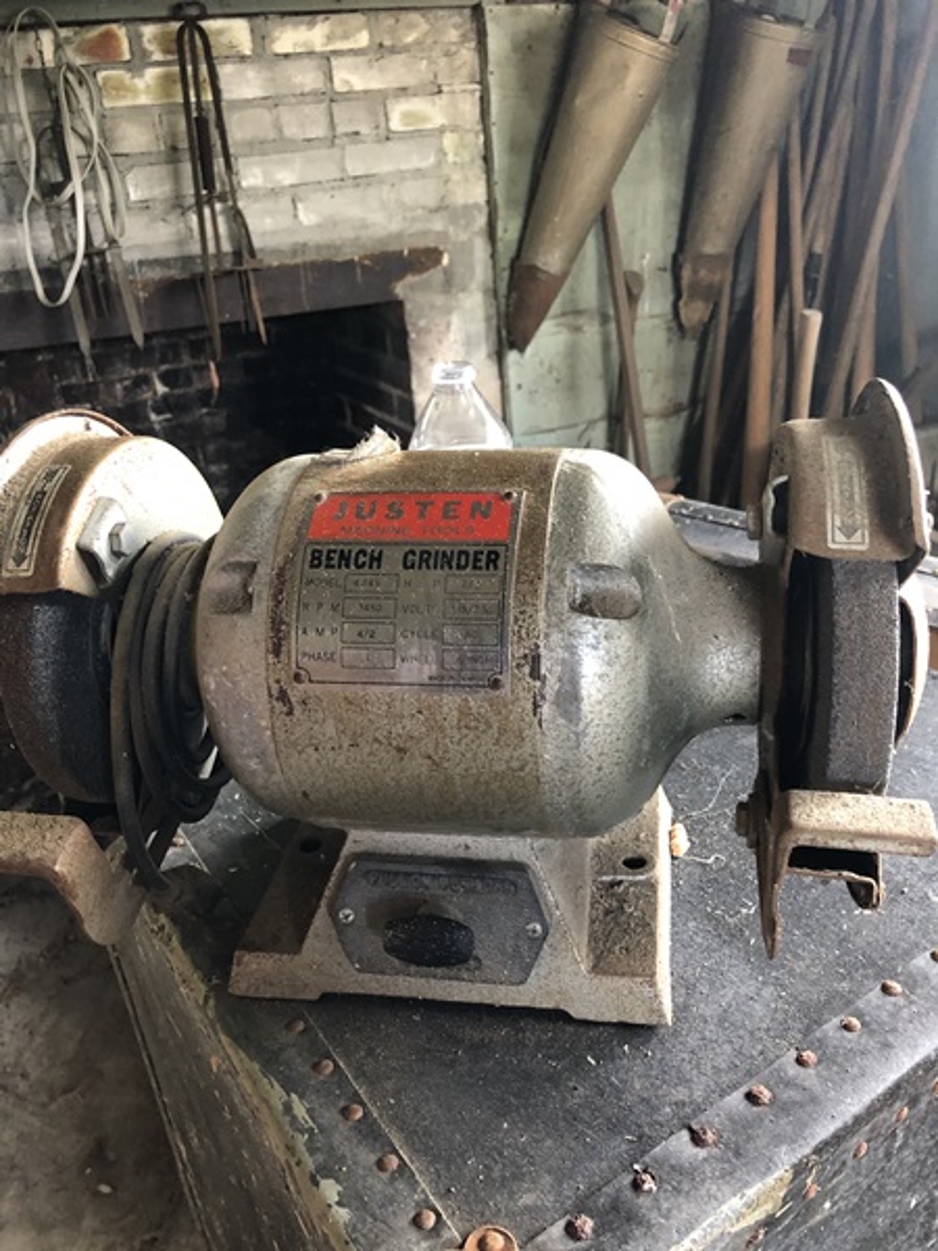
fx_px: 1012
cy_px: 626
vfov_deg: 63.4
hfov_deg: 49.7
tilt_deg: -26.5
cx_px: 469
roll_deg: +3.9
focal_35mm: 28
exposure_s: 1/15
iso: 80
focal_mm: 4
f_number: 1.8
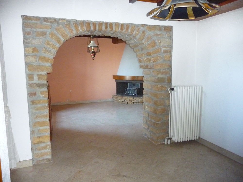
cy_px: 91
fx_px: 197
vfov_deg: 49.7
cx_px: 122
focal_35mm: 28
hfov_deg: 63.4
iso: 640
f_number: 3.3
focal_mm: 4.7
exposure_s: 1/30
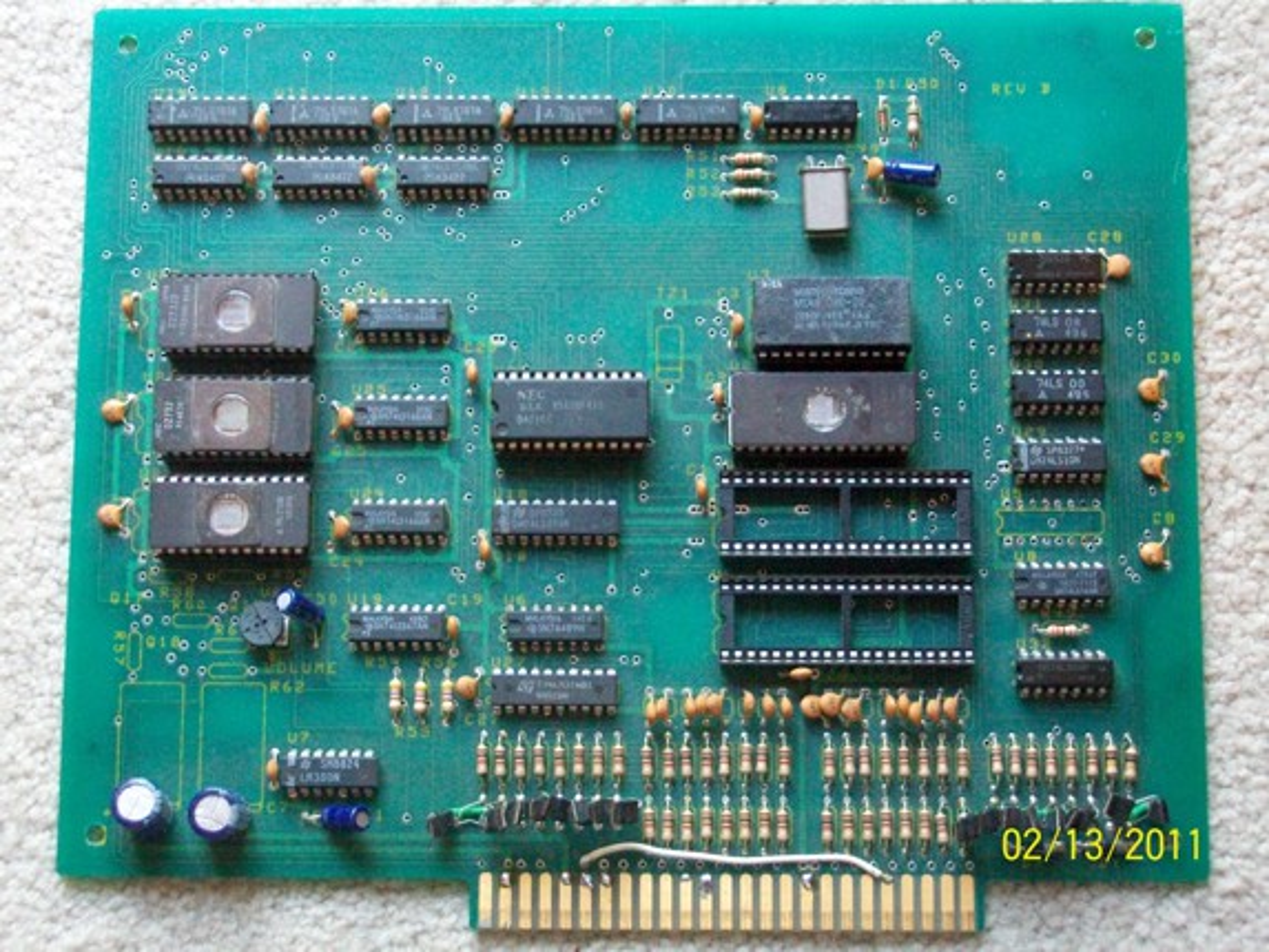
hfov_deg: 29.4
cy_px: 476
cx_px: 634
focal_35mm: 66
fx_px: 2420
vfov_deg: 22.3
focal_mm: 11
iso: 640
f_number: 4.1
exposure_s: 1/13
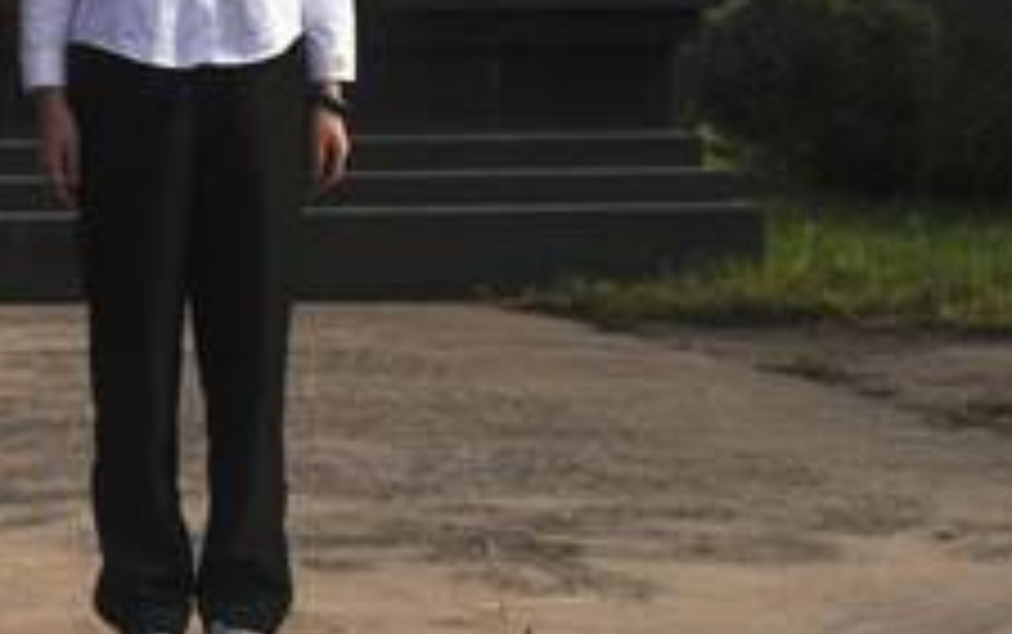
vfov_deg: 10.0
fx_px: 3588
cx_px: -256
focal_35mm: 130
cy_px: -2
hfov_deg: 15.4
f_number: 3.8
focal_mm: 24
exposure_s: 1/4000
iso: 200
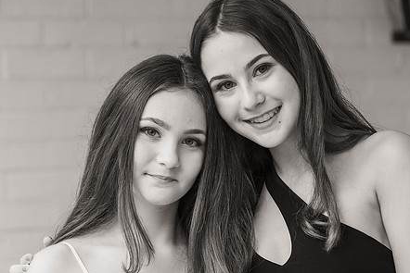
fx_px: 1811
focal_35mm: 159
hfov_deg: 12.9
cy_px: 136
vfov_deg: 8.6
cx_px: 183
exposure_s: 1/320
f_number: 4
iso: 640
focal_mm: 116
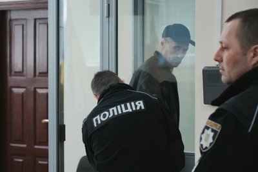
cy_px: 86
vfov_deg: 18.2
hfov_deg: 27.0
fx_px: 537
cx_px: 129
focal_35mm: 75
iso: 800
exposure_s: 1/200
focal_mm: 75
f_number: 5
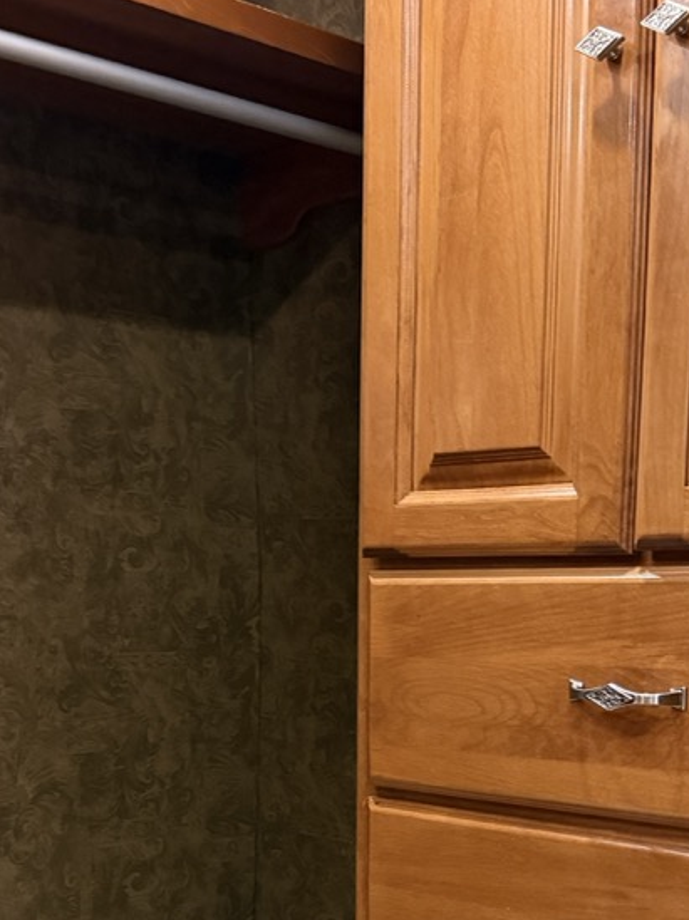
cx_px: 255
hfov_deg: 26.0
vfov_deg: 33.3
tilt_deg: -3.4
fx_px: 1488
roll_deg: +0.0
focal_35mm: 56
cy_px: 749
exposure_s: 1/40
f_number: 1.78
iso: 1000
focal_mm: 6.76
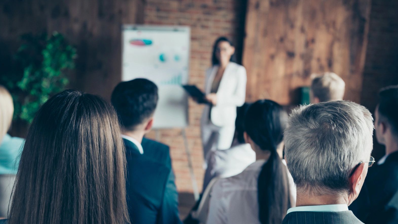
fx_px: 538
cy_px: 173
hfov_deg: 40.6
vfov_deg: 23.2
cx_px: 204
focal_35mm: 51
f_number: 2.8
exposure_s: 1/60
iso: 500
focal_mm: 36
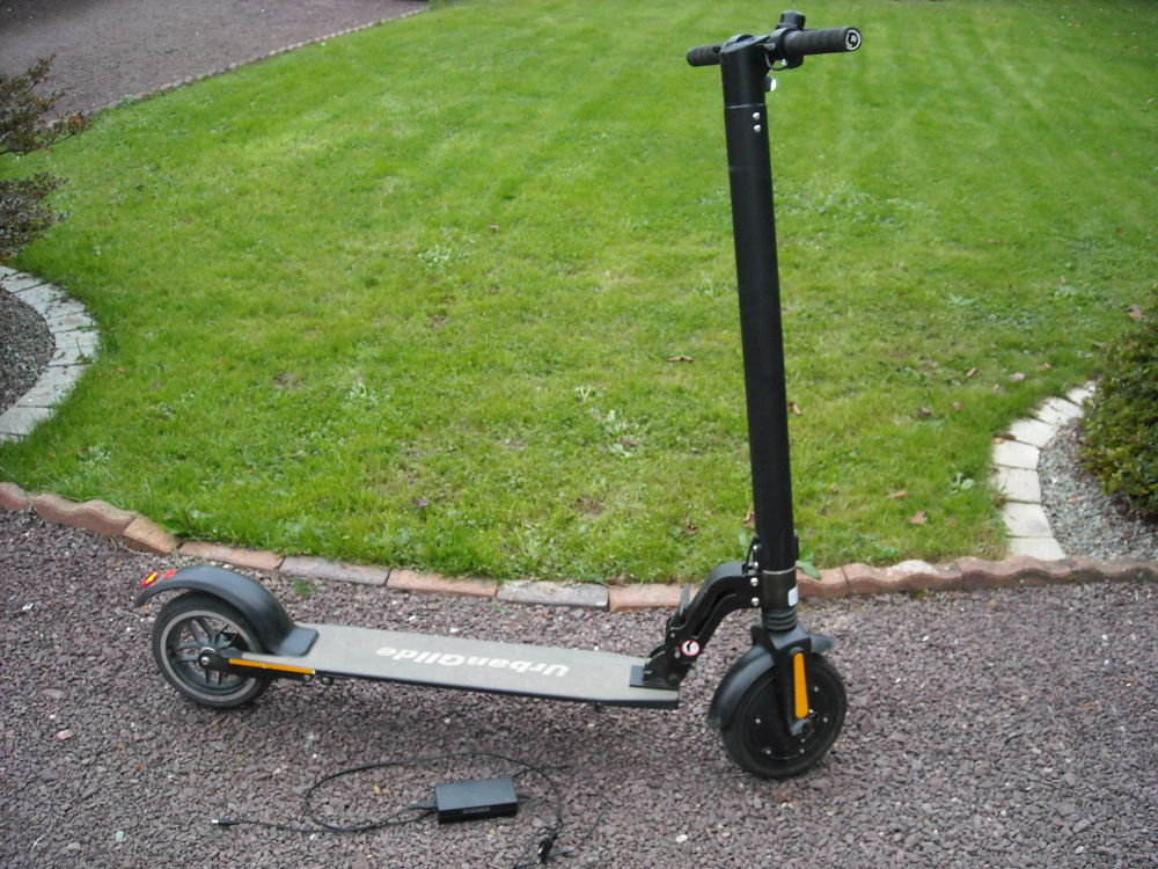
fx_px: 1171
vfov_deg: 40.7
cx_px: 579
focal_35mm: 35
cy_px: 434
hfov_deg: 52.6
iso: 191
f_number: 2.8
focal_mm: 5.7
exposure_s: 1/60
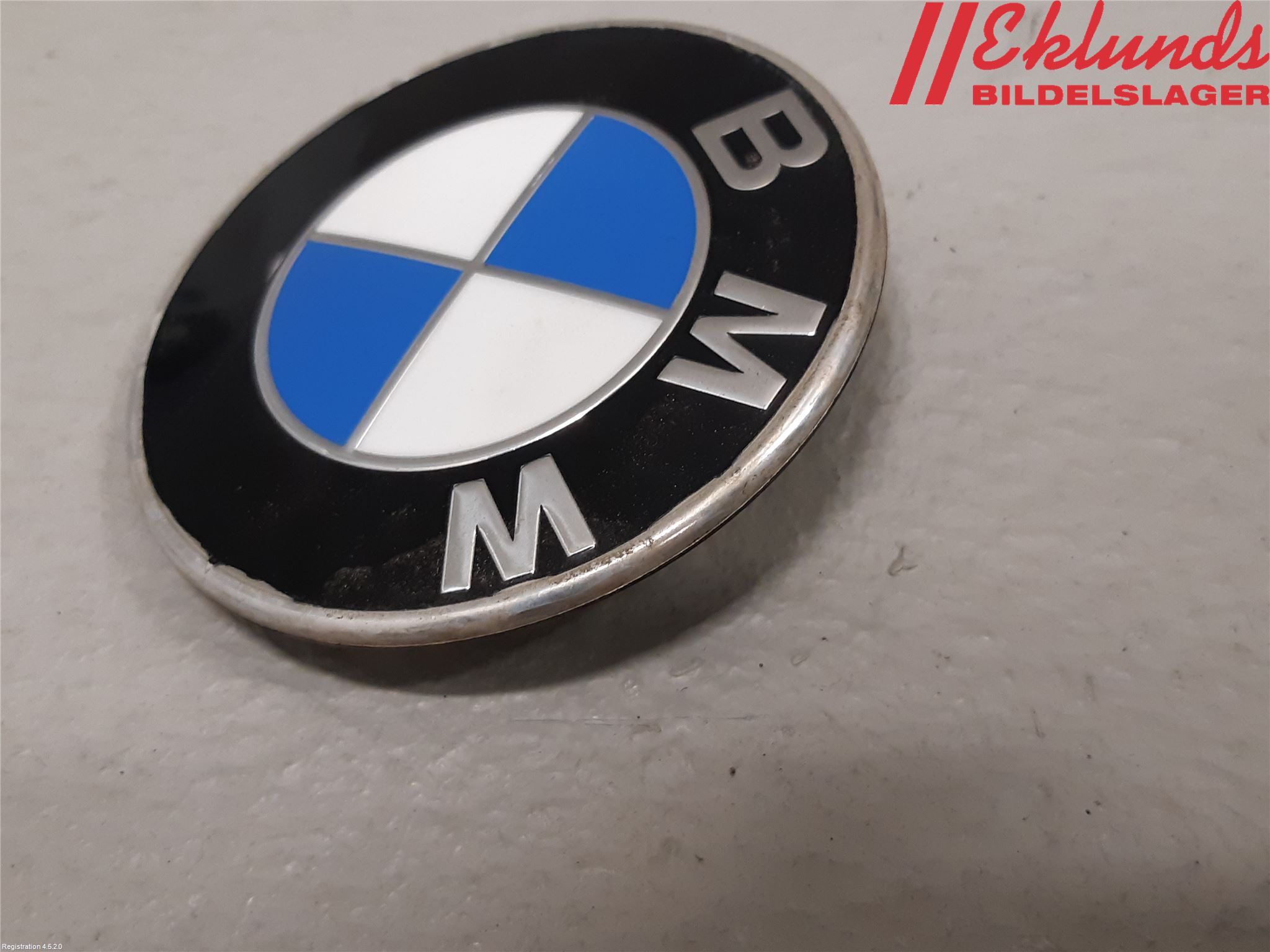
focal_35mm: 26
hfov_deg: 67.3
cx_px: 635
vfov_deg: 53.1
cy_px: 476
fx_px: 954
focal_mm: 3.93
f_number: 1.7
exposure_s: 1/50
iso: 160
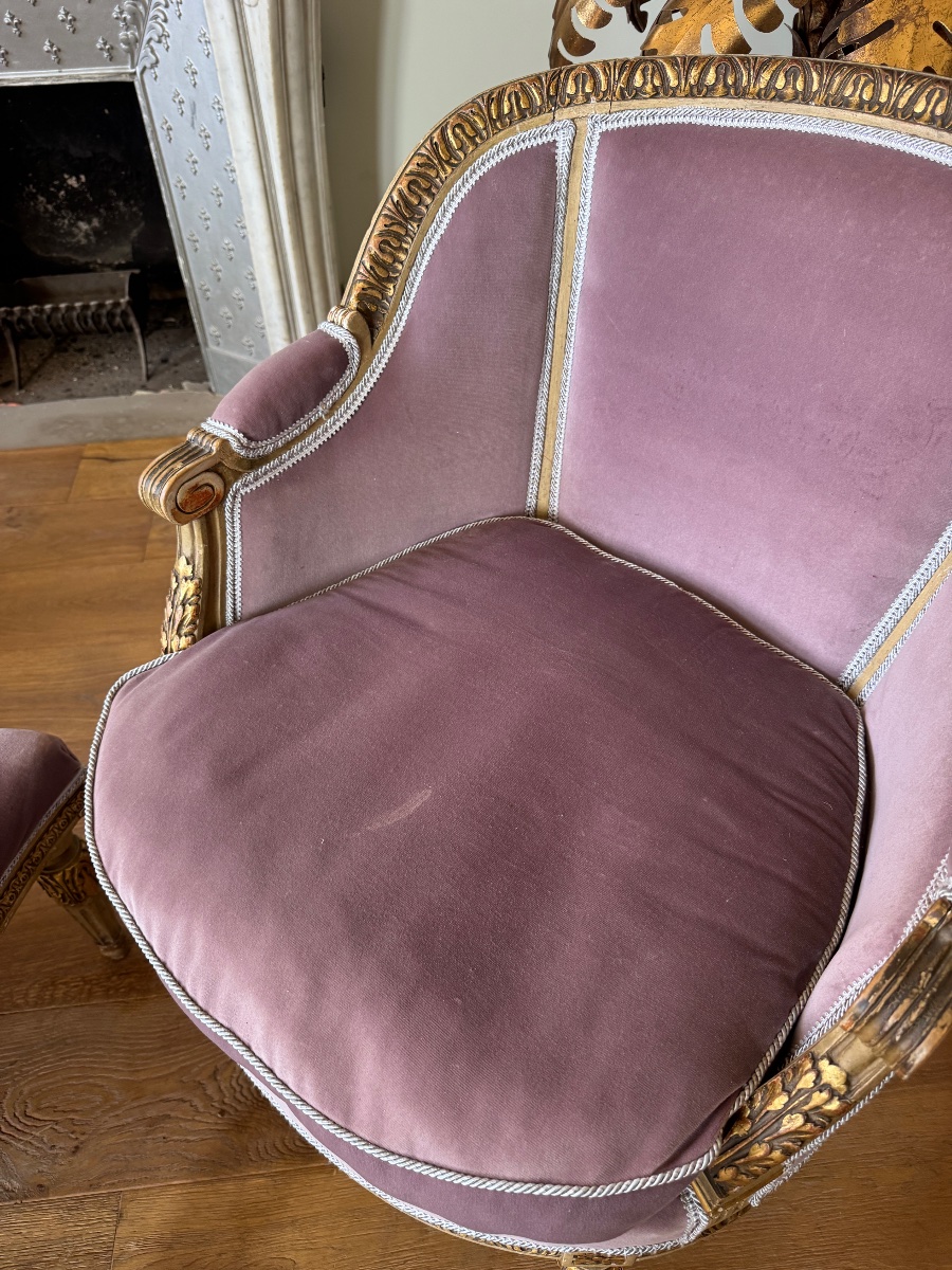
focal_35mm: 24
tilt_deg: -45.3
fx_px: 880
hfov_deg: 56.8
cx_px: 476
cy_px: 635
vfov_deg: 71.6
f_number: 1.78
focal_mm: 6.76
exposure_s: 1/85
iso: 200
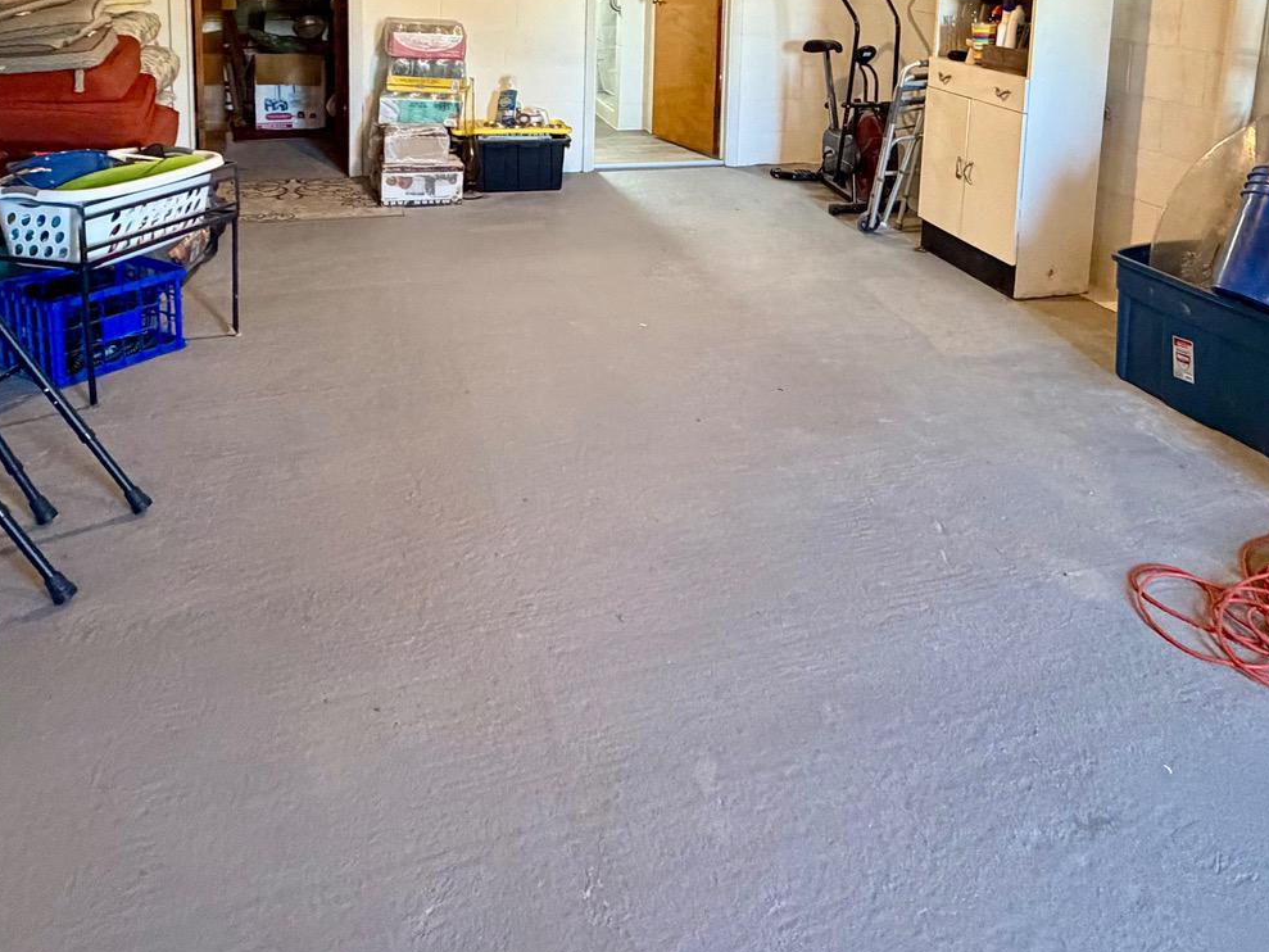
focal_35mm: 29
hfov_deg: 61.0
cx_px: 771
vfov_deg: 43.8
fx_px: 1063
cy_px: 86
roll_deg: -3.2
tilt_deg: -7.3
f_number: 2.2
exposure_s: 1/60
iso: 640
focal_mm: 2.22
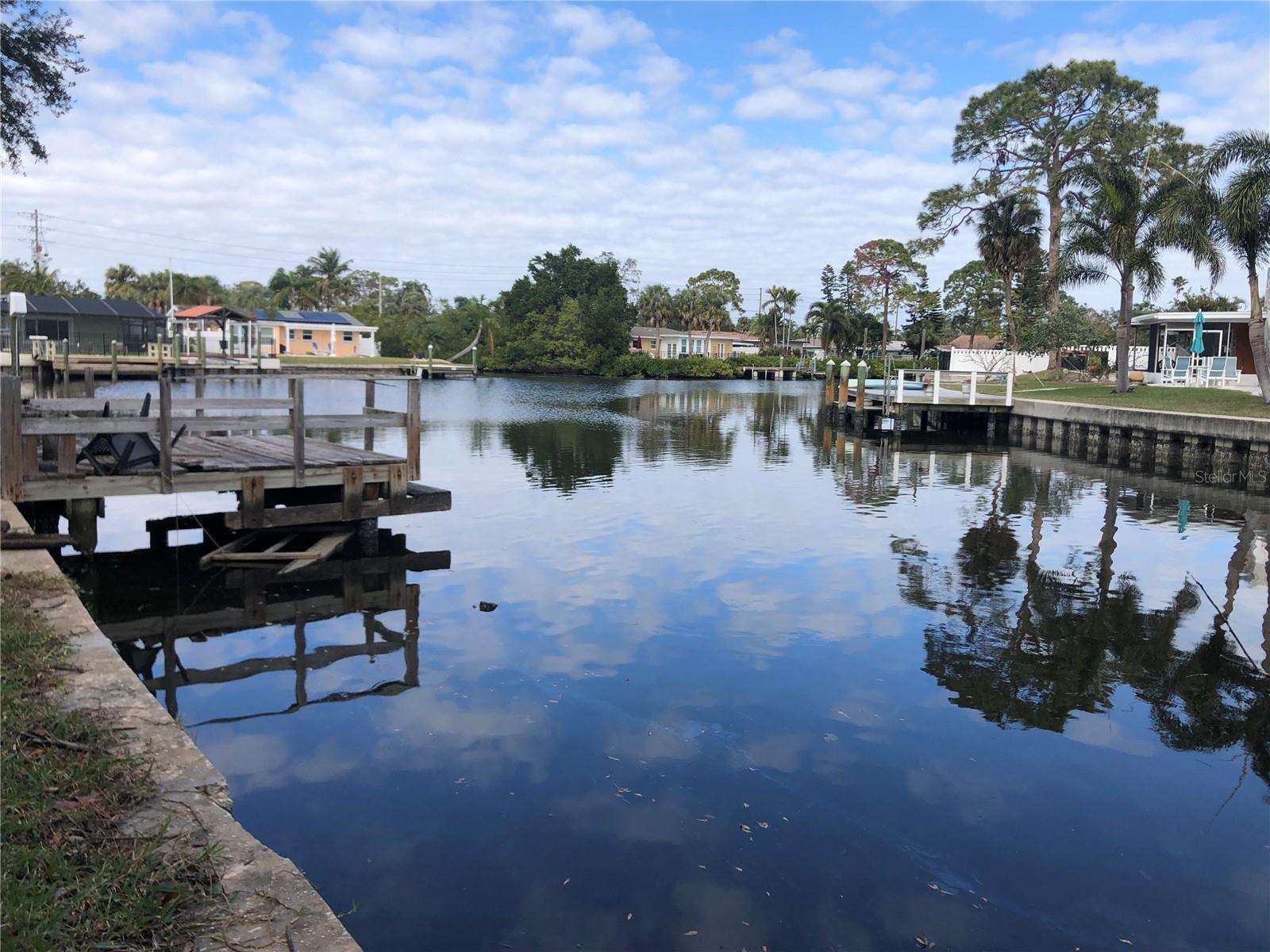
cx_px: 635
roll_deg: -1.1
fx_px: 1027
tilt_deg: -4.3
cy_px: 476
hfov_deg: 63.4
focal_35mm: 28
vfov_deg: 49.7
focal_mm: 3.99
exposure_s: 1/1453
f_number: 1.8
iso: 20
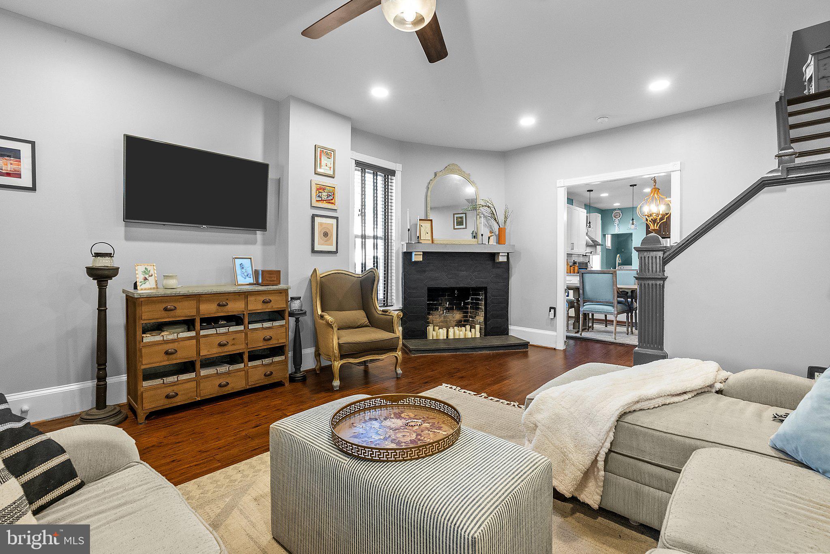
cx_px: 415
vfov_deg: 73.8
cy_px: 277
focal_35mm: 16
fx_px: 369
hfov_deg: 96.7
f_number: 8
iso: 2500
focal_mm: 16
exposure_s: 1/13
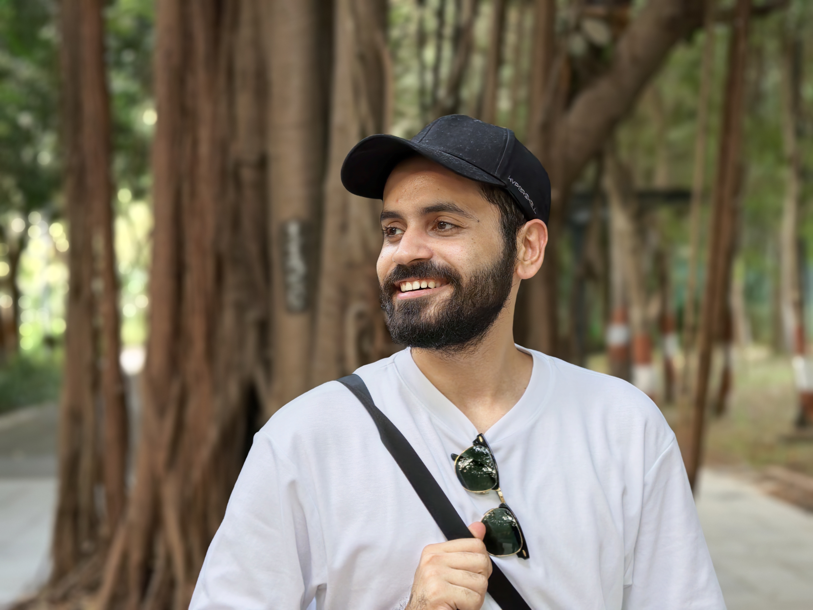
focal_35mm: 70
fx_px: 1644
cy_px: 305
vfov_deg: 21.0
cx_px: 406
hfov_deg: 27.8
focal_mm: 20.1
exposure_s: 1/58
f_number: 5
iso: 400
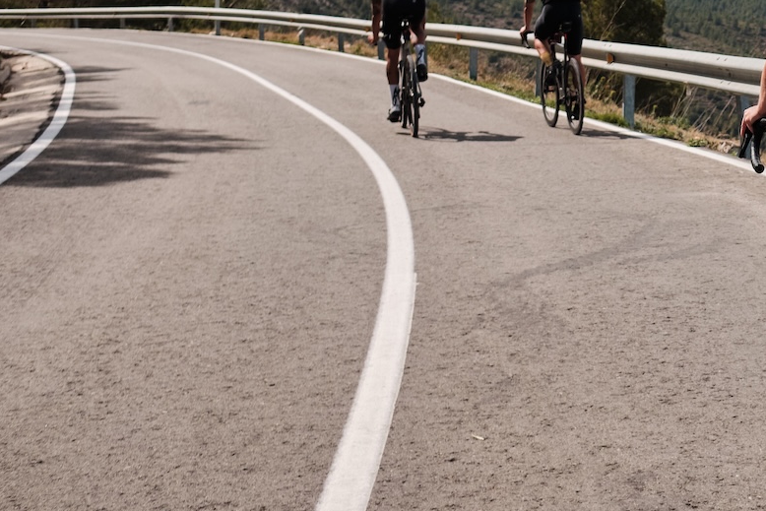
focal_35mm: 81
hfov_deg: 23.7
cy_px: 22
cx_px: 819
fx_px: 1724
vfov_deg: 16.6
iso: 640
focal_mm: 23
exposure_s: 1/7000
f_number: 3.6
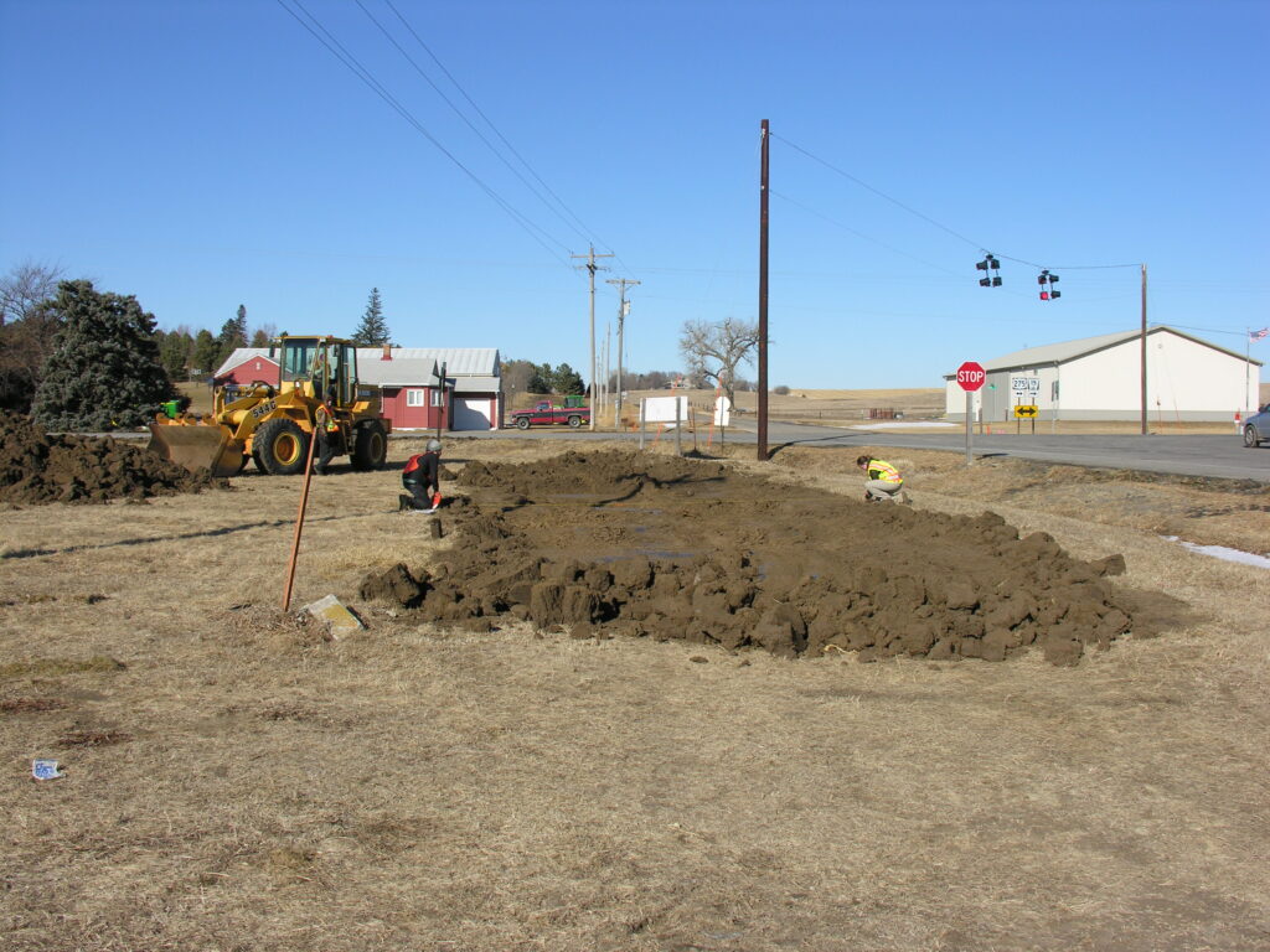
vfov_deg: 38.7
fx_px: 1357
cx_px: 635
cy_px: 476
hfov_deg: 50.1
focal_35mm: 37
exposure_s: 1/260
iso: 50
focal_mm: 9.5
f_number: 6.3
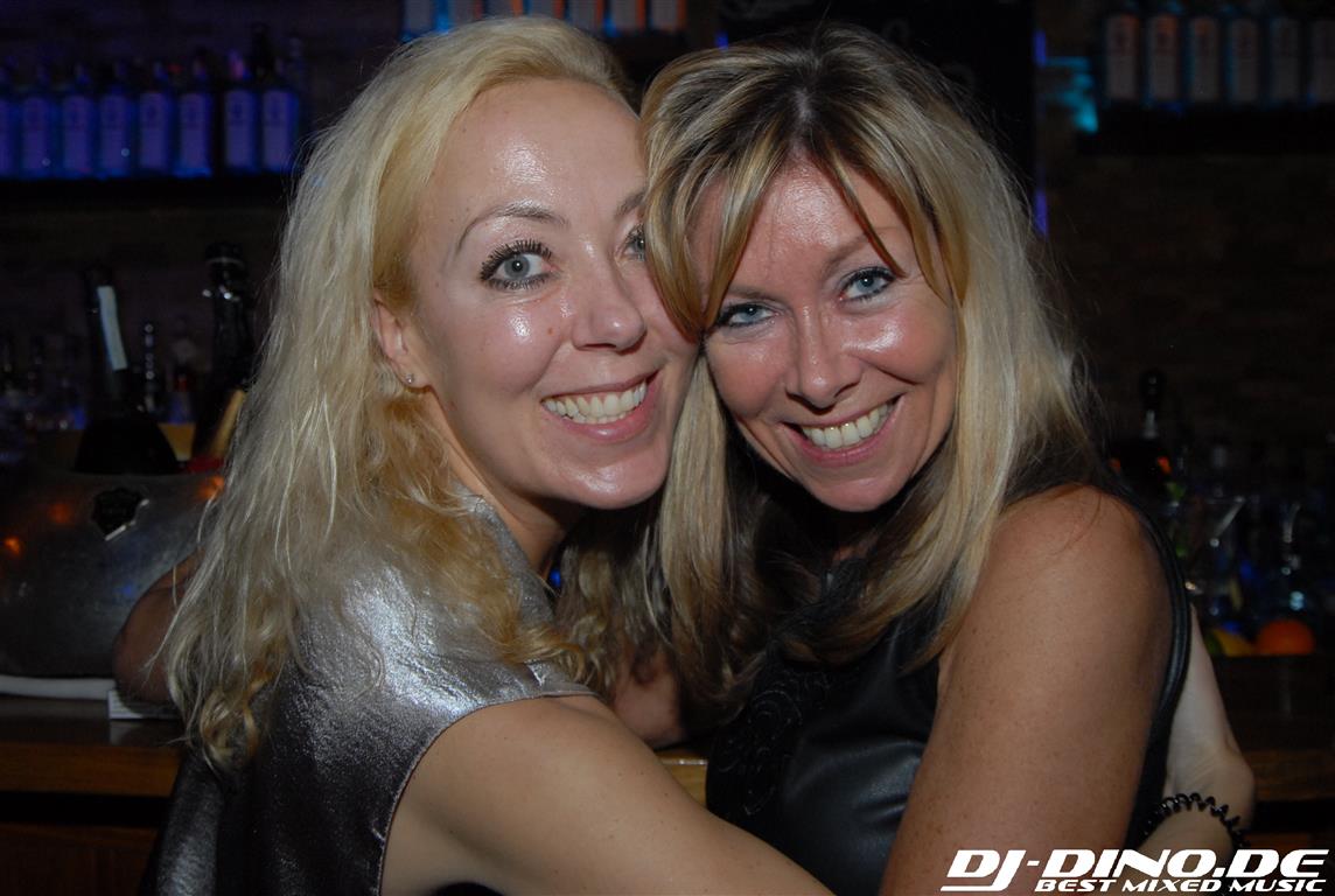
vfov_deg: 37.0
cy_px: 448
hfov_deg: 53.0
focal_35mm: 36
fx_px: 1338
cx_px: 668
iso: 400
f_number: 5.6
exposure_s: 1/8
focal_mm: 24
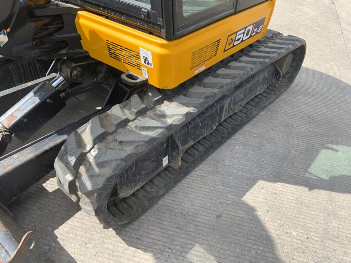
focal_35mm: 29
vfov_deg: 48.2
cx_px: 176
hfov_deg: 61.7
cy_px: 132
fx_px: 294
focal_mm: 3
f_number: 1.8
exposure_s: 1/804
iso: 16
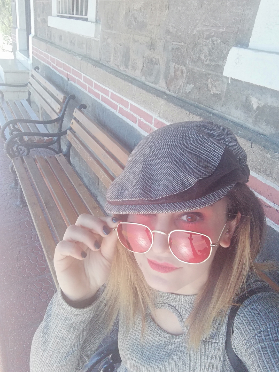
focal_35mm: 27
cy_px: 186
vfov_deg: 65.3
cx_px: 140
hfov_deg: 51.4
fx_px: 290
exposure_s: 1/203
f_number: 2
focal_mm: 2.82
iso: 50
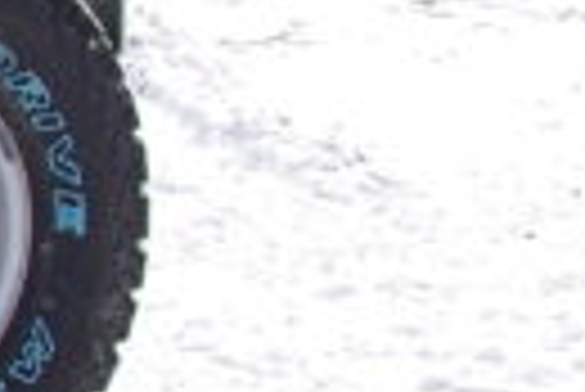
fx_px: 4994
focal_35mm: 307
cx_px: -1508
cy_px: -133
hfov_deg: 5.9
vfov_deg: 4.5
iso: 100
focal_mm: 26
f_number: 7.1
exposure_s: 1/200
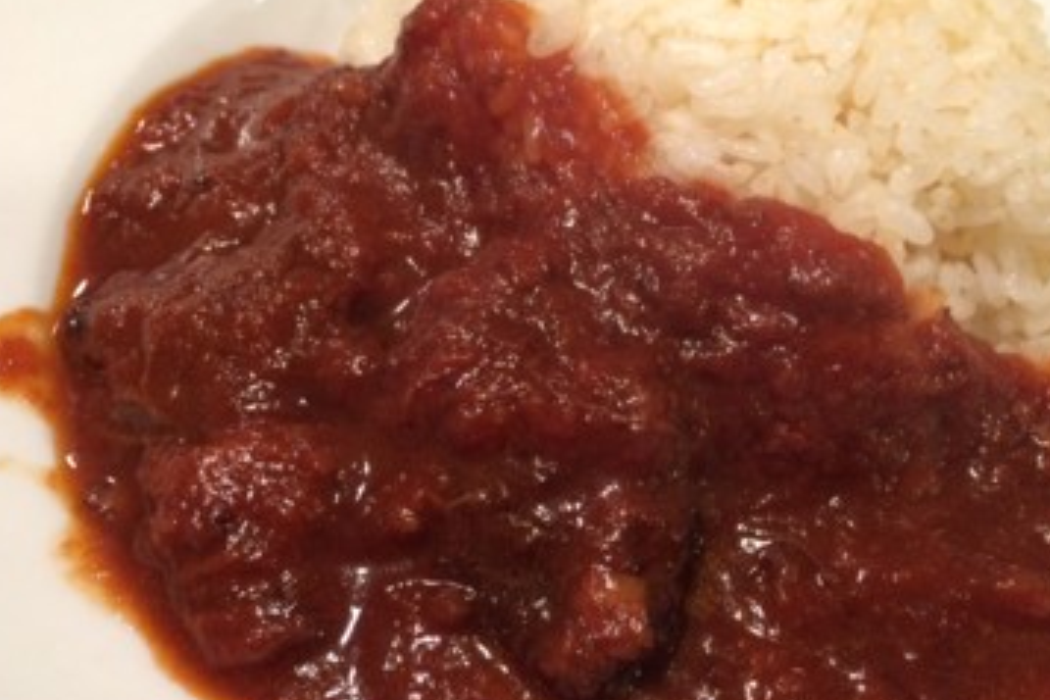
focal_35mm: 38
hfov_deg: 50.6
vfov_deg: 35.0
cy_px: 394
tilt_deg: -57.1
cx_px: 576
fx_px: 1108
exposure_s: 1/30
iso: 160
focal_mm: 4.15
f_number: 2.2
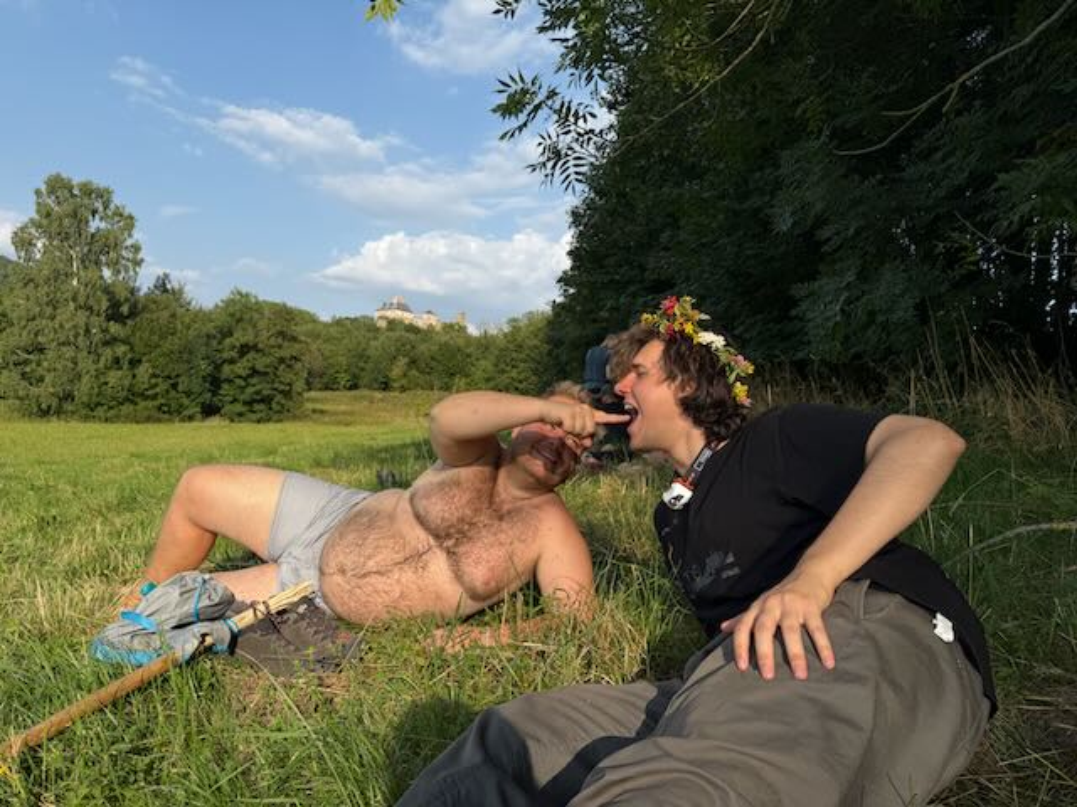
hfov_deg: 71.6
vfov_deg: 56.8
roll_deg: -6.8
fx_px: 747
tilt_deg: +1.7
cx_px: 538
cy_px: 404
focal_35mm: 24
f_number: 1.78
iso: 80
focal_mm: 6.76
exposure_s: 1/2611
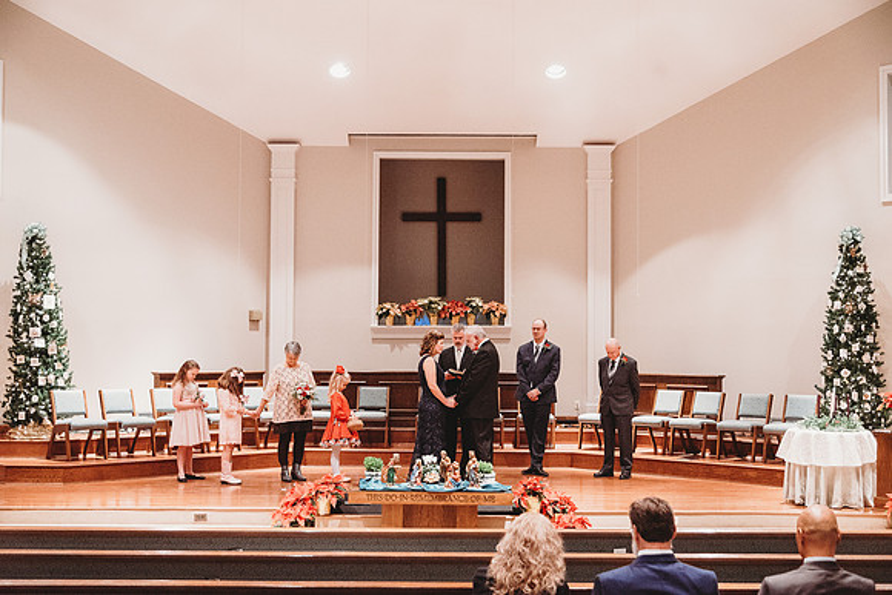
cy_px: 298
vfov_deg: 29.3
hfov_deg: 42.7
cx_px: 446
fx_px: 1140
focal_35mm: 46
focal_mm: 46
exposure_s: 1/200
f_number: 4
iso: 5000
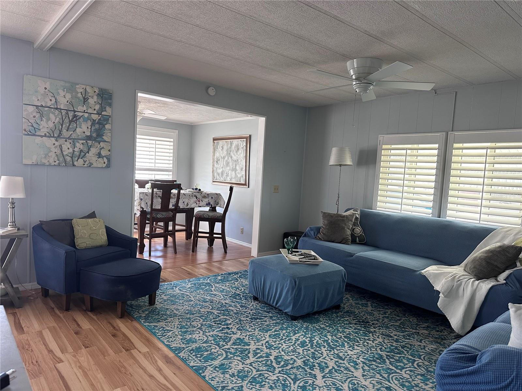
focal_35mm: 24
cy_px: 196
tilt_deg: -4.3
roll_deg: -3.0
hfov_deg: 71.6
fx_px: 362
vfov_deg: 56.8
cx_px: 261
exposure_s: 1/109
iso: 250
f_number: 1.78
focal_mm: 6.86
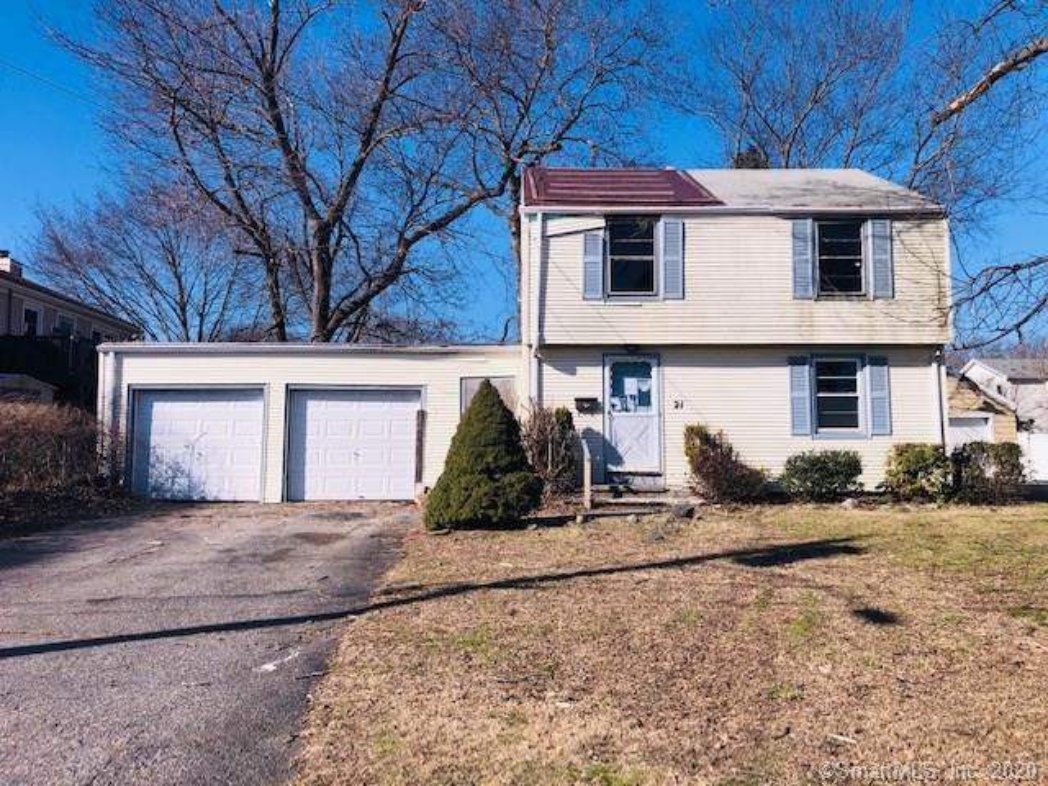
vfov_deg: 49.7
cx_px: 524
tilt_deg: +5.0
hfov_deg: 63.4
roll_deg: +0.5
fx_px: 848
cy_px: 393
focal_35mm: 28
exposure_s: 1/2433
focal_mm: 3.99
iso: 25
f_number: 1.8
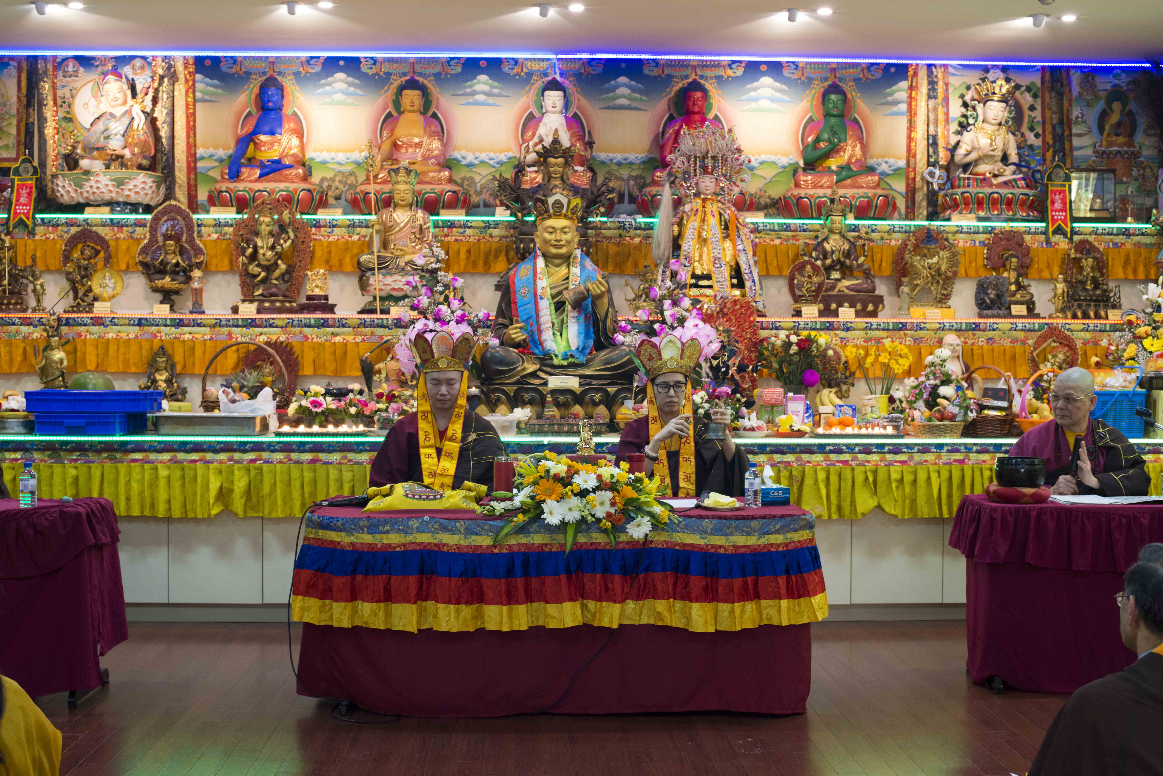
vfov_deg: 27.0
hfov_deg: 39.6
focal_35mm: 50
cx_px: 582
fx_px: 1616
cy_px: 388
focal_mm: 50
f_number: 6.3
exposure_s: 1/50
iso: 2500
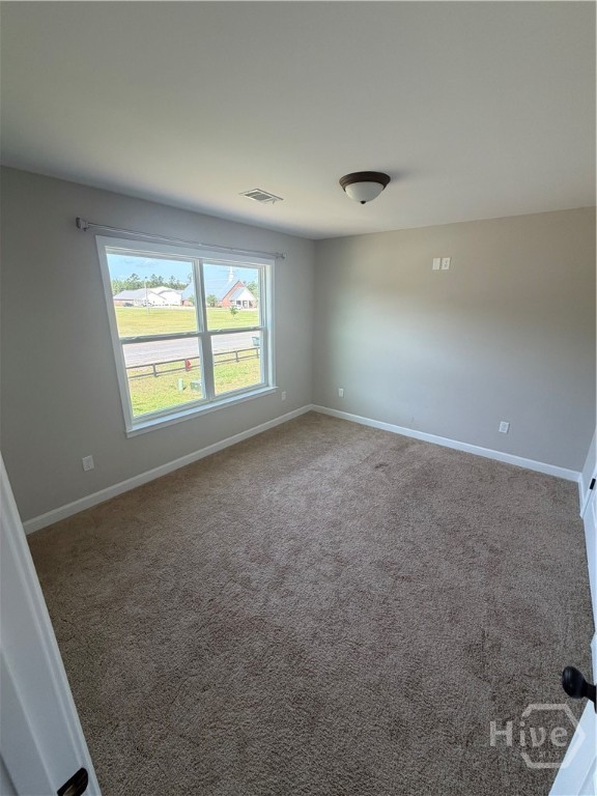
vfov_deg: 102.1
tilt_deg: -18.2
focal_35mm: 14
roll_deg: +0.0
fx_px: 322
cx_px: 298
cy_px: 398
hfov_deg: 85.7
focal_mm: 2.22
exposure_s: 1/121
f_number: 2.2
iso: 125
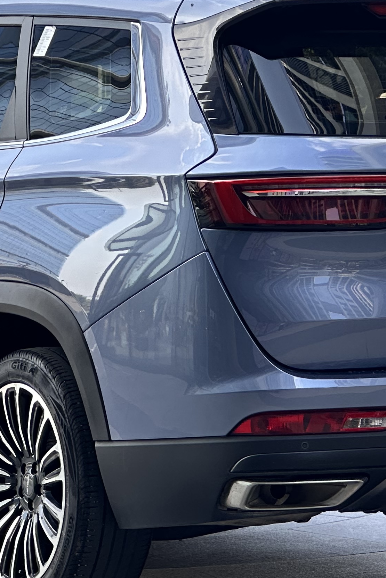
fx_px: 3119
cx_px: 198
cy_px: 240
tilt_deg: -3.2
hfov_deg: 7.1
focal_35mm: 194
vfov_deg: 10.6
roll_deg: -0.2
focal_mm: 9
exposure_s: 1/99
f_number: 2.8
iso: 50
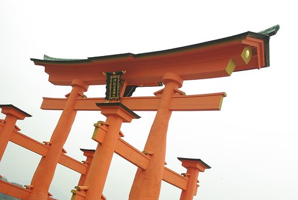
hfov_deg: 46.3
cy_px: 100
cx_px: 149
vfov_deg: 32.0
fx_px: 348
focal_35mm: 42
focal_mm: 28
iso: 560
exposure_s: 1/350
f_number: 8
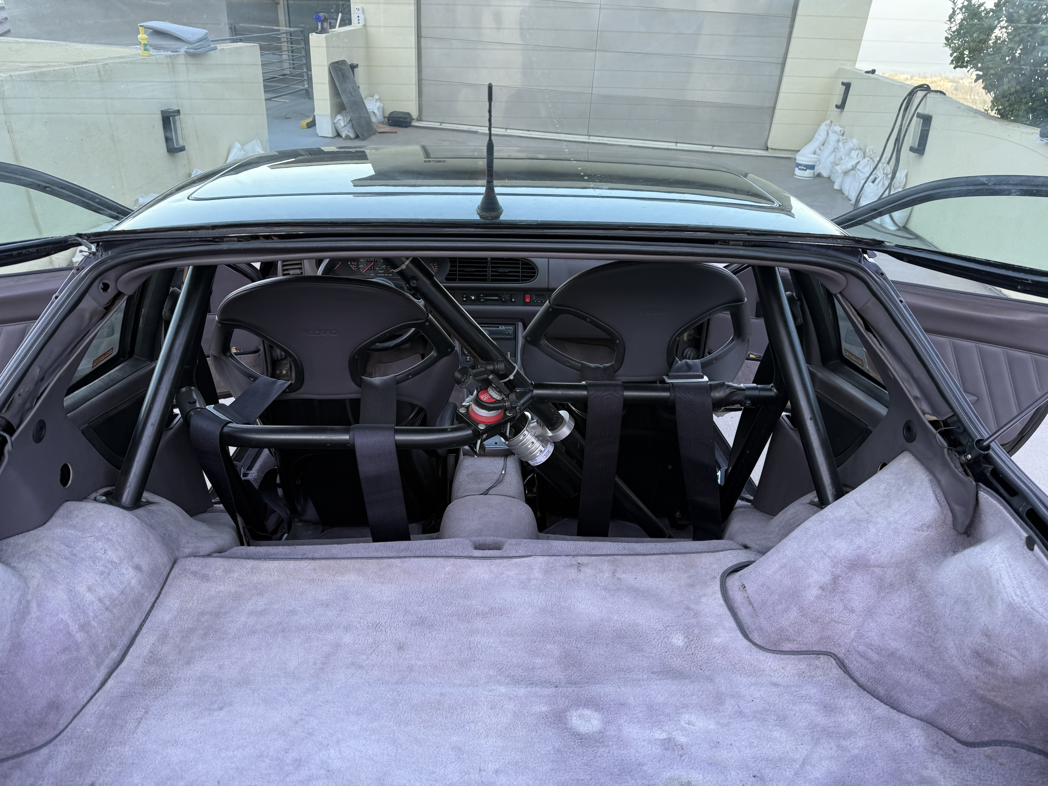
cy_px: 393
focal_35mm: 24
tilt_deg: -30.7
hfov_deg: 71.6
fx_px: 727
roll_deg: +0.8
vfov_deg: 56.8
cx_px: 524
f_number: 1.78
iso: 64
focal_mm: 6.76
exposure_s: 1/200
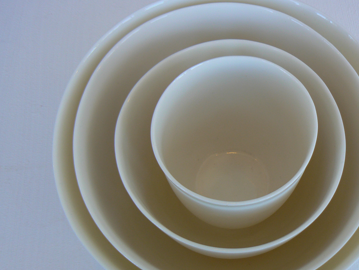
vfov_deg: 29.6
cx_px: 227
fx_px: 508
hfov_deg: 38.6
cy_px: 160
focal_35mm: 49
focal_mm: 6
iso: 80
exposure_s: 1/40
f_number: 2.8
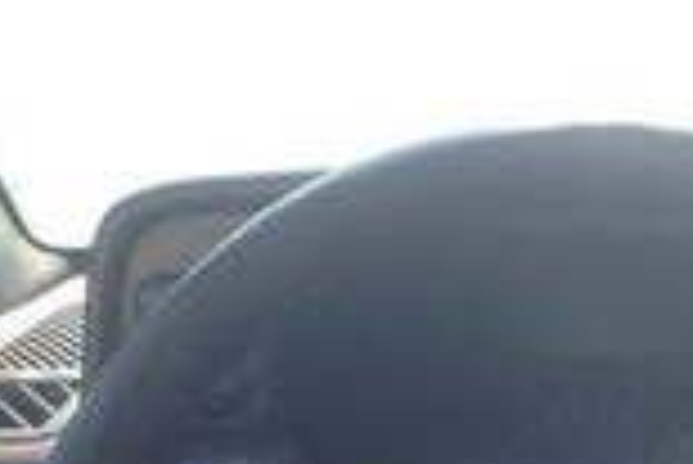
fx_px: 2832
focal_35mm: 147
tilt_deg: -19.3
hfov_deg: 12.5
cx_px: 1336
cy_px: 782
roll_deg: +1.0
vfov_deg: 9.0
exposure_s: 1/374
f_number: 2.4
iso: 50
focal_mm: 4.12
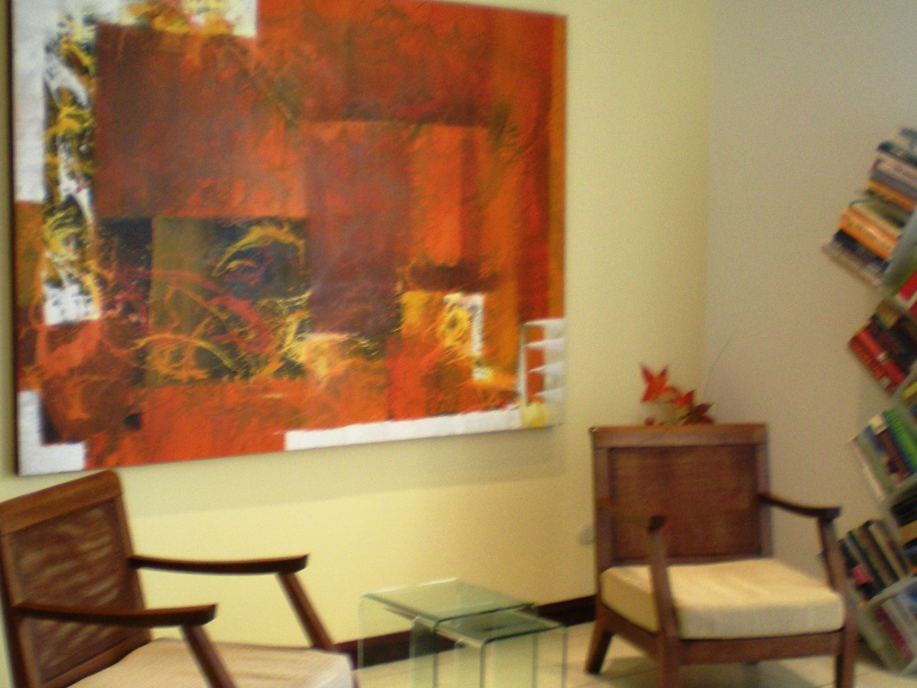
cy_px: 373
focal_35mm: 59
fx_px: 1563
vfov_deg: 24.8
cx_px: 441
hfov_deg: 32.7
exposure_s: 1/30.7
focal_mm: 6.3
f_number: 3.1
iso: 200
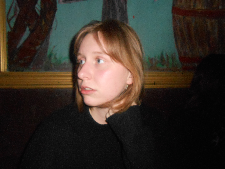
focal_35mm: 30
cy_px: 84
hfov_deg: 60.0
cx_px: 112
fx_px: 195
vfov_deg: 46.8
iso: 640
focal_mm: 5.3
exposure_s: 1/25
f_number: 11.9
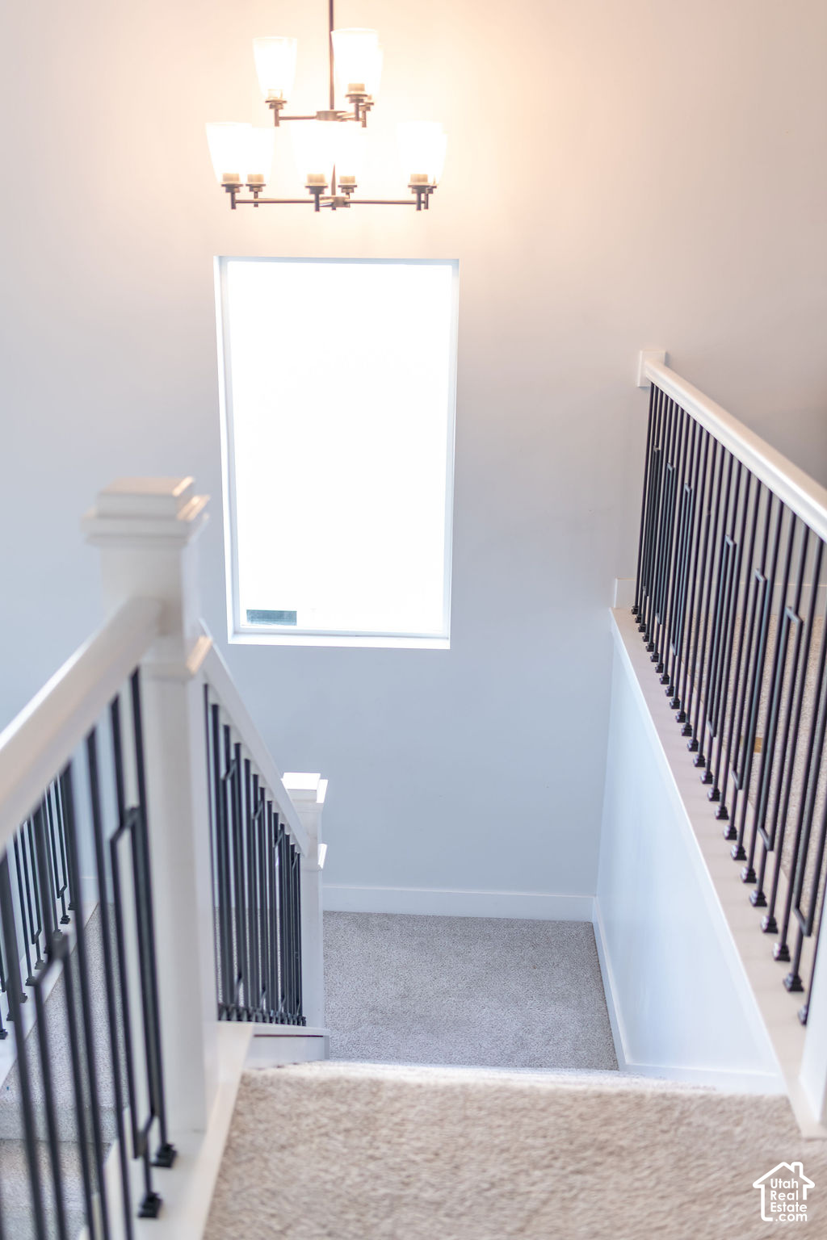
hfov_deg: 37.9
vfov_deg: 54.4
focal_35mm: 35
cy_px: 620
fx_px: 1206
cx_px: 414
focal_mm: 35
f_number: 2.5
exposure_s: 1/200
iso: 640
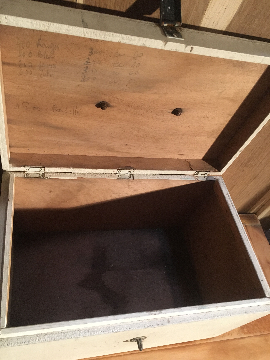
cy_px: 180
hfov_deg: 48.2
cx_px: 135
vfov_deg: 61.7
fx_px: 302
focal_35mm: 29
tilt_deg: -53.8
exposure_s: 1/17
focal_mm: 4.15
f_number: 2.2
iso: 200
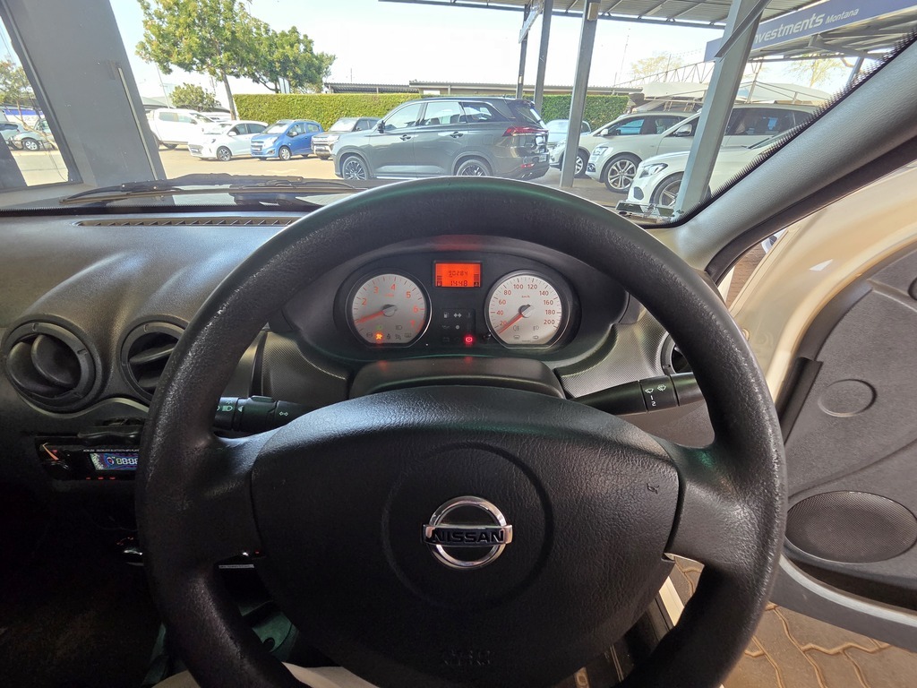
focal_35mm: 13
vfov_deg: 89.9
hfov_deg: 106.2
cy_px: 344
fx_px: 344
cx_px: 458
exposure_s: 1/100
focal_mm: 2.2
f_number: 2.2
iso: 250
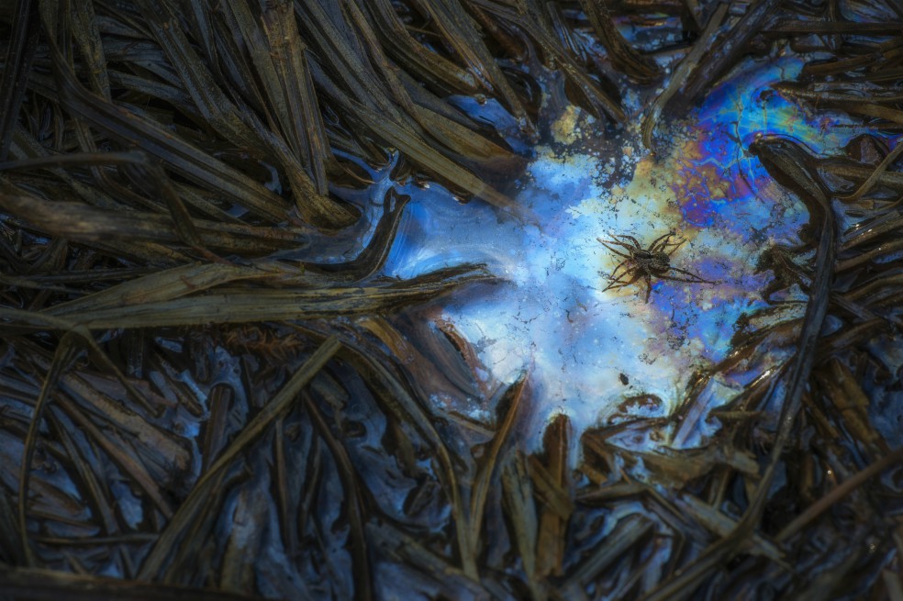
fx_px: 4513
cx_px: 452
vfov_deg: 7.6
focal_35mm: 180
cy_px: 300
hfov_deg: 11.4
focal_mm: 180
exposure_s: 1/80
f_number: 14
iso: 400
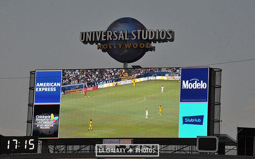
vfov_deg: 6.3
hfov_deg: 10.1
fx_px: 1439
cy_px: 83
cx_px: 127
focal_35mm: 207
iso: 1600
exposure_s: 1/640
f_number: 13
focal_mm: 200
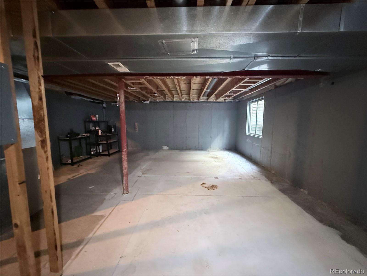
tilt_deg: -5.5
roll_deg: -0.2
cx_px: 184
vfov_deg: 85.7
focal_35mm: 14
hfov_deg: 102.1
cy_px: 138
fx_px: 148
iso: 1250
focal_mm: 2.22
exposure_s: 1/30
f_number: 2.2
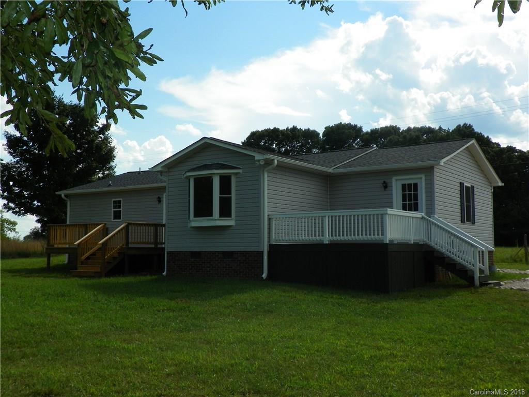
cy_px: 198
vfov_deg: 35.1
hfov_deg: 45.8
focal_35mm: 41
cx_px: 264
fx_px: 627
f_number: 5.6
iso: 64
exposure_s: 1/400
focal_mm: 7.3
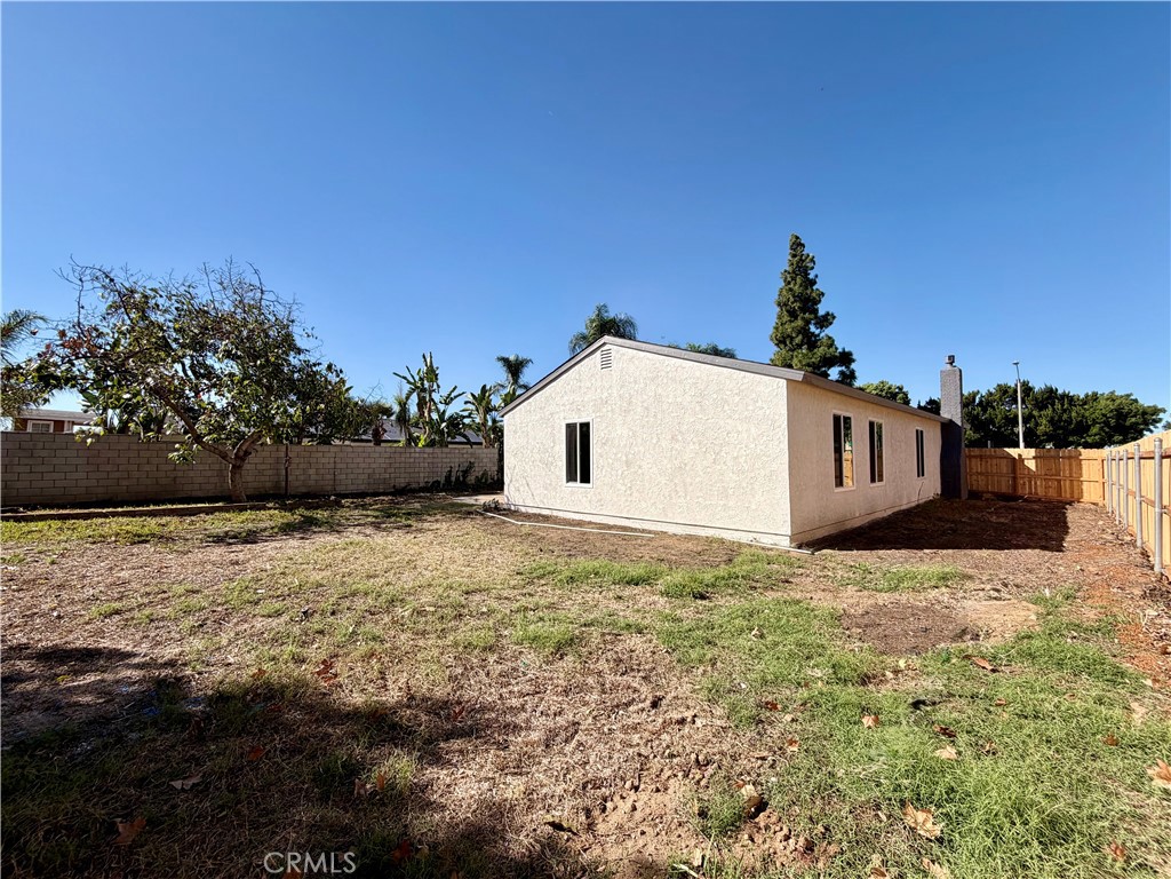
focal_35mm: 14
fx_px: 474
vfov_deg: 85.7
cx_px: 586
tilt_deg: +1.9
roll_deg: +0.6
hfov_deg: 102.1
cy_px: 440
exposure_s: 1/789
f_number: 2.2
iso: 20
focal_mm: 2.22
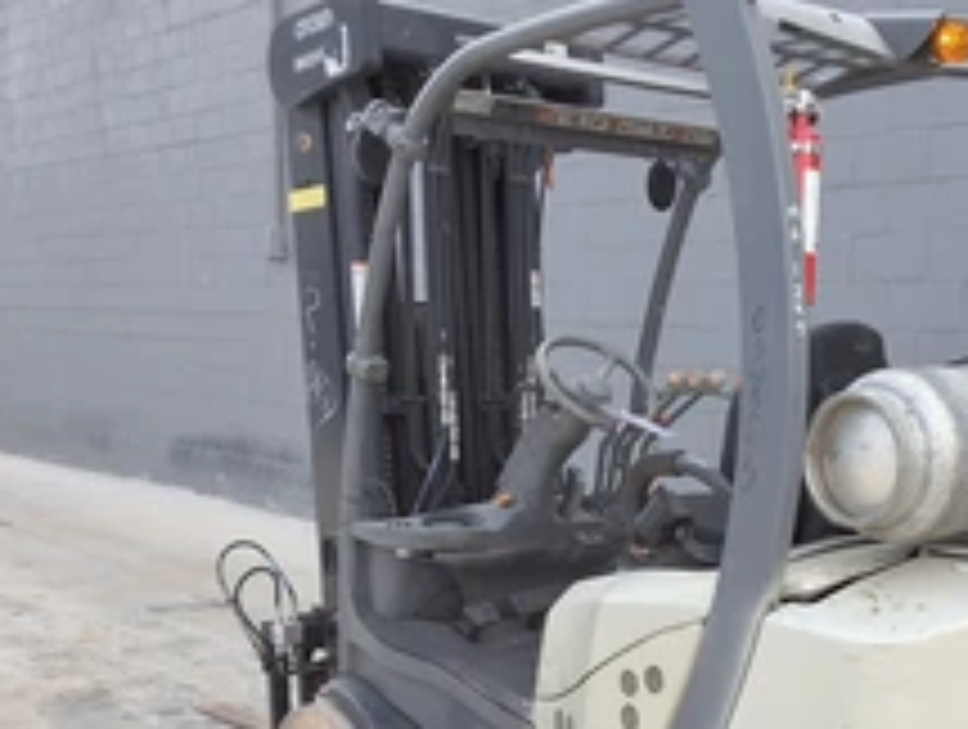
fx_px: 1457
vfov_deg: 27.5
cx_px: 698
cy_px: 585
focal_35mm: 52
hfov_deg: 36.1
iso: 32
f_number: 1.9
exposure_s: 1/350
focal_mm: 2.91
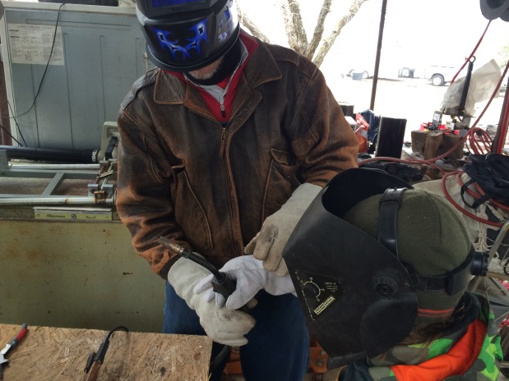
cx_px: 261
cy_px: 185
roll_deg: +0.3
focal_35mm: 30
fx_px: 441
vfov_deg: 46.8
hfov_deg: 60.0
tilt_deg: -18.8
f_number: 2.2
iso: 40
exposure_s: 1/30
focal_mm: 4.15
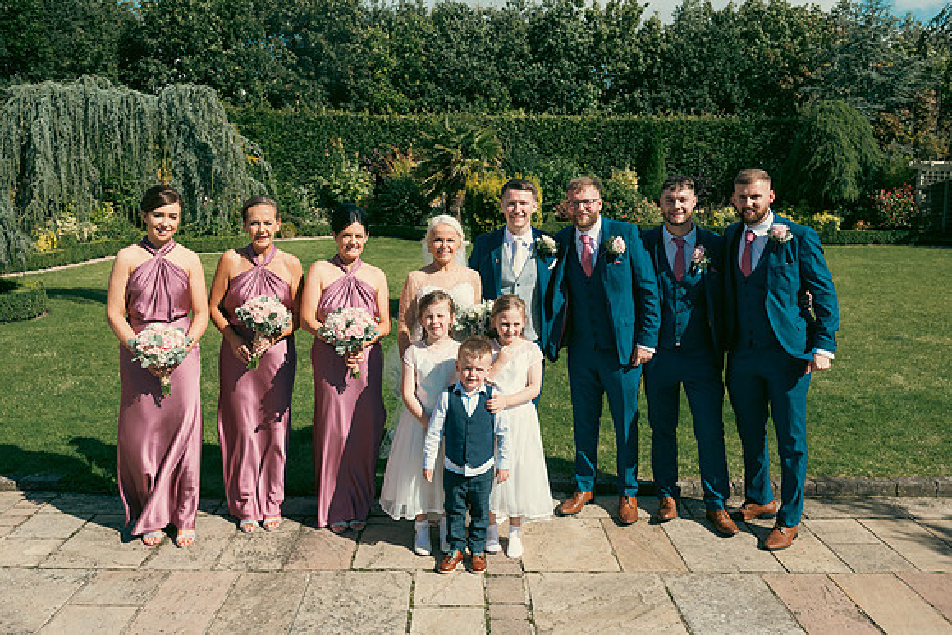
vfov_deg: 45.0
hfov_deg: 63.6
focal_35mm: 29
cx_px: 476
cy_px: 318
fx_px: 767
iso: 160
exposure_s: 1/1600
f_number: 6.3
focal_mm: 29
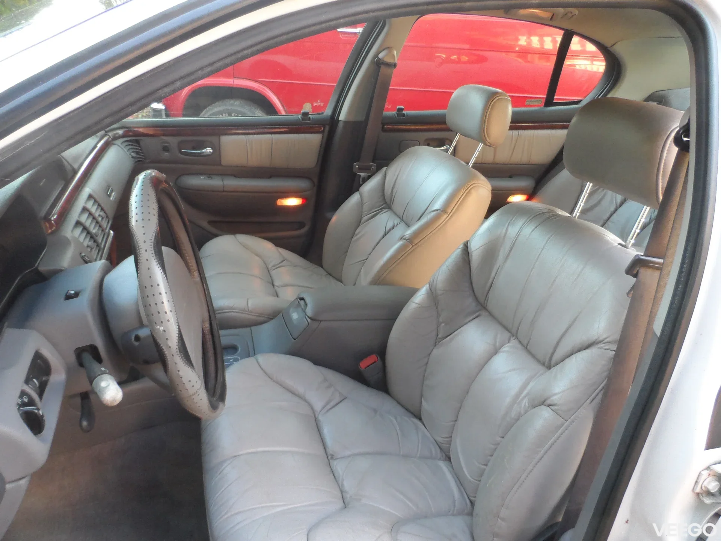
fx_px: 500
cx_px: 360
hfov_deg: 71.6
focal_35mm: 24
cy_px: 270
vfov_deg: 56.8
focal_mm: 4
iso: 240
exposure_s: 1/30
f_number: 3.2
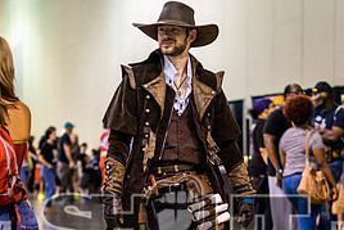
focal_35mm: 110
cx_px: 187
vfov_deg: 12.3
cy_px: 232
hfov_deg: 18.6
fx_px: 1052
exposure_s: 1/250
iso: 1000
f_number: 1.8
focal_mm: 50
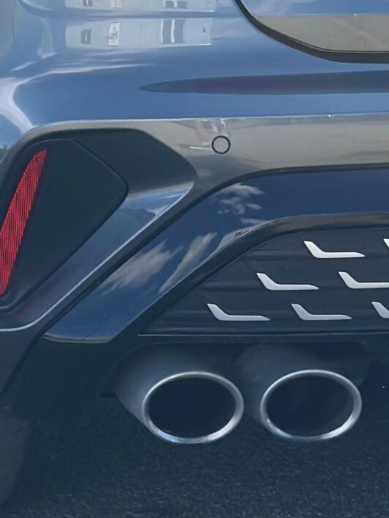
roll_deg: -0.7
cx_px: 123
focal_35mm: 174
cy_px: -211
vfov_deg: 11.0
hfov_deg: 8.5
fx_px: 2606
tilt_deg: -1.2
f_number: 1.78
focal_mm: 6.86
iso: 100
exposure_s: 1/3472
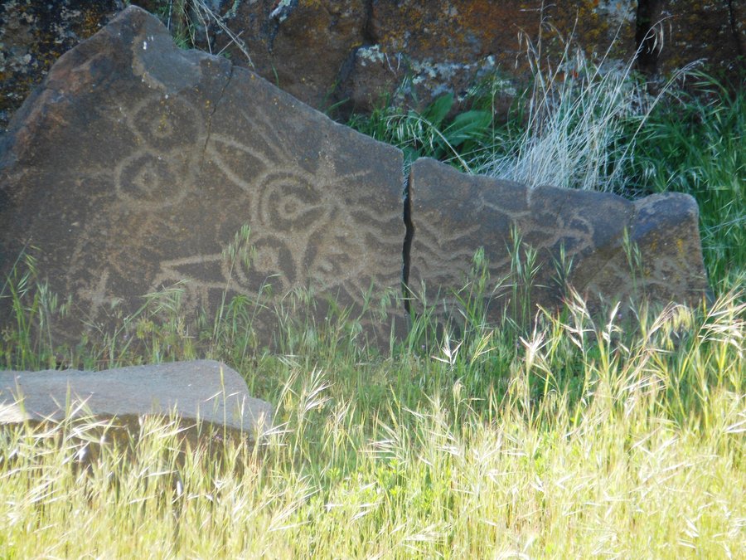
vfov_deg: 5.9
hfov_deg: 7.9
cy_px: 280
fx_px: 5388
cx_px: 373
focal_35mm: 250
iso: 80
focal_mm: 45
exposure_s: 1/50
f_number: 5.8
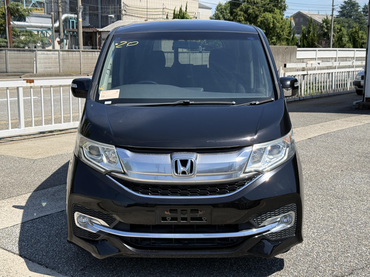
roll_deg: -0.7
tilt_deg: -9.4
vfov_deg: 30.3
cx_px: 185
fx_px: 513
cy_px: 138
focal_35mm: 48
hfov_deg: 39.7
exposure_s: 1/3226
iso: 80
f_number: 1.78
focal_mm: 6.76
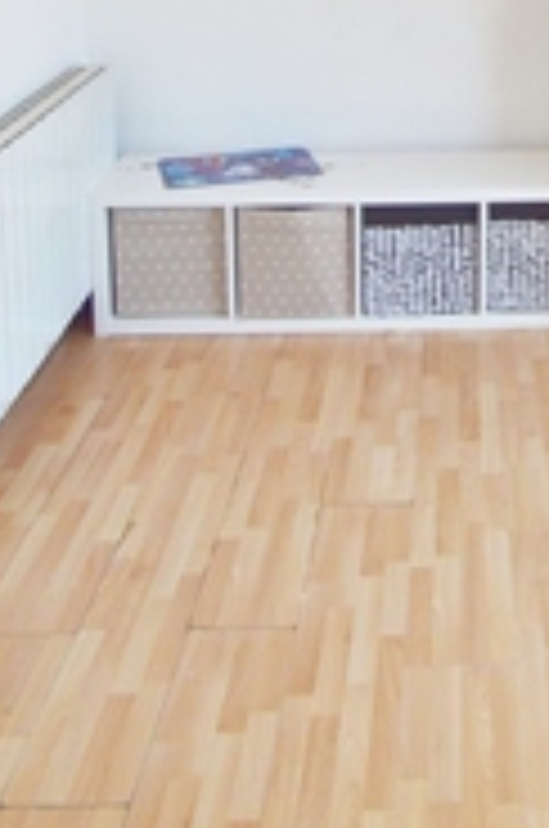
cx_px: 506
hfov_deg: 26.4
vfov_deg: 36.1
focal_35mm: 49
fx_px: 1125
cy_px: -14
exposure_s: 1/125
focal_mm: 10
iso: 100
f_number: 5.6
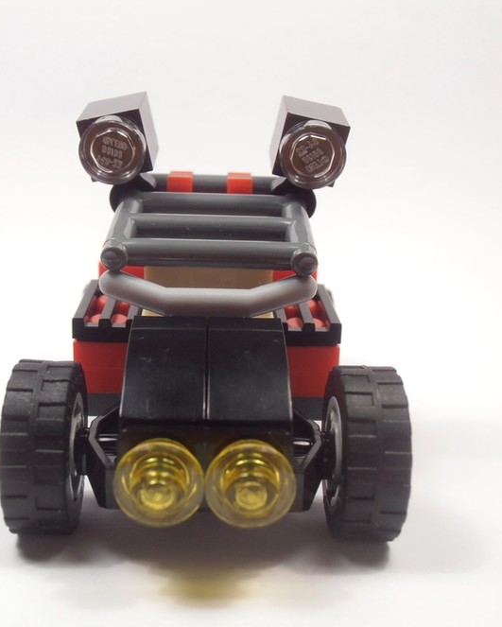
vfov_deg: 38.0
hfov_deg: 30.8
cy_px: 318
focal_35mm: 49
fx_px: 909
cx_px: 206
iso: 80
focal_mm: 6.61
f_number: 3.9
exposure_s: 1/50
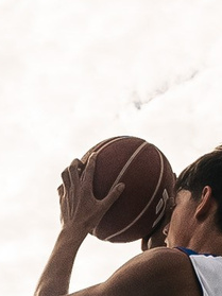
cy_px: 498
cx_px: -90
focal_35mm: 141
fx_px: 1207
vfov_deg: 12.9
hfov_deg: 10.2
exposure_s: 1/6400
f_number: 3.5
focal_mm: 16
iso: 400
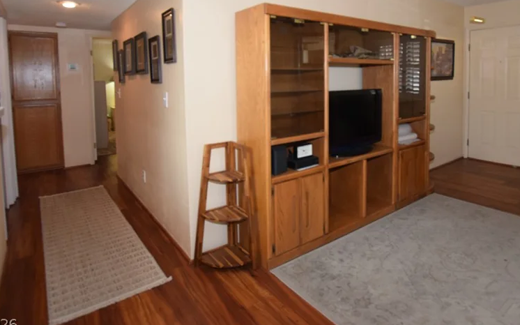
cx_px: 305
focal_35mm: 21
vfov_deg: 55.5
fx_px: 298
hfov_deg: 81.5
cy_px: 97
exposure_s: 1/80
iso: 800
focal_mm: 10
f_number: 4.5
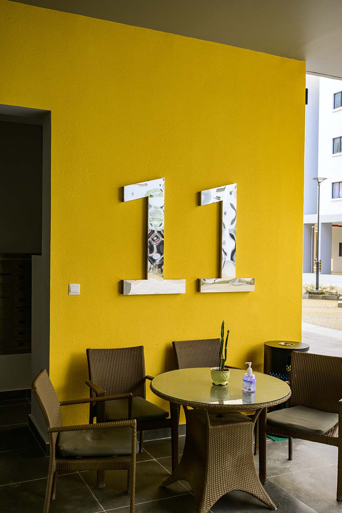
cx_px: 171
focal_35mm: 36
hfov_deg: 36.9
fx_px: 513
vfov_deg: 53.1
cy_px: 256
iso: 320
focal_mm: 36
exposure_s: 1/200
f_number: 5
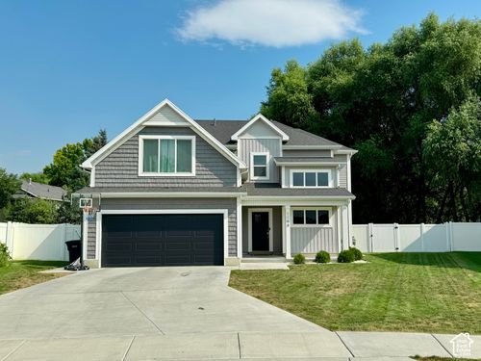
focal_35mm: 24
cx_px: 240
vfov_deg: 56.8
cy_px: 180
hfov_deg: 71.6
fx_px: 333
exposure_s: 1/5814
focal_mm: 6.76
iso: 80
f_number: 1.78
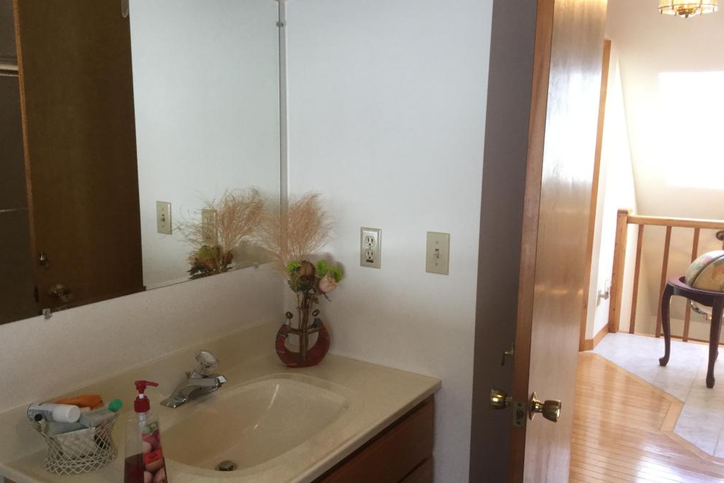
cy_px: 252
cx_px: 362
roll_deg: -0.6
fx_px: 664
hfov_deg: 57.2
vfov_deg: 40.0
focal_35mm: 33
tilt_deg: -8.5
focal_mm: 3.3
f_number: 2.4
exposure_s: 1/30
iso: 25
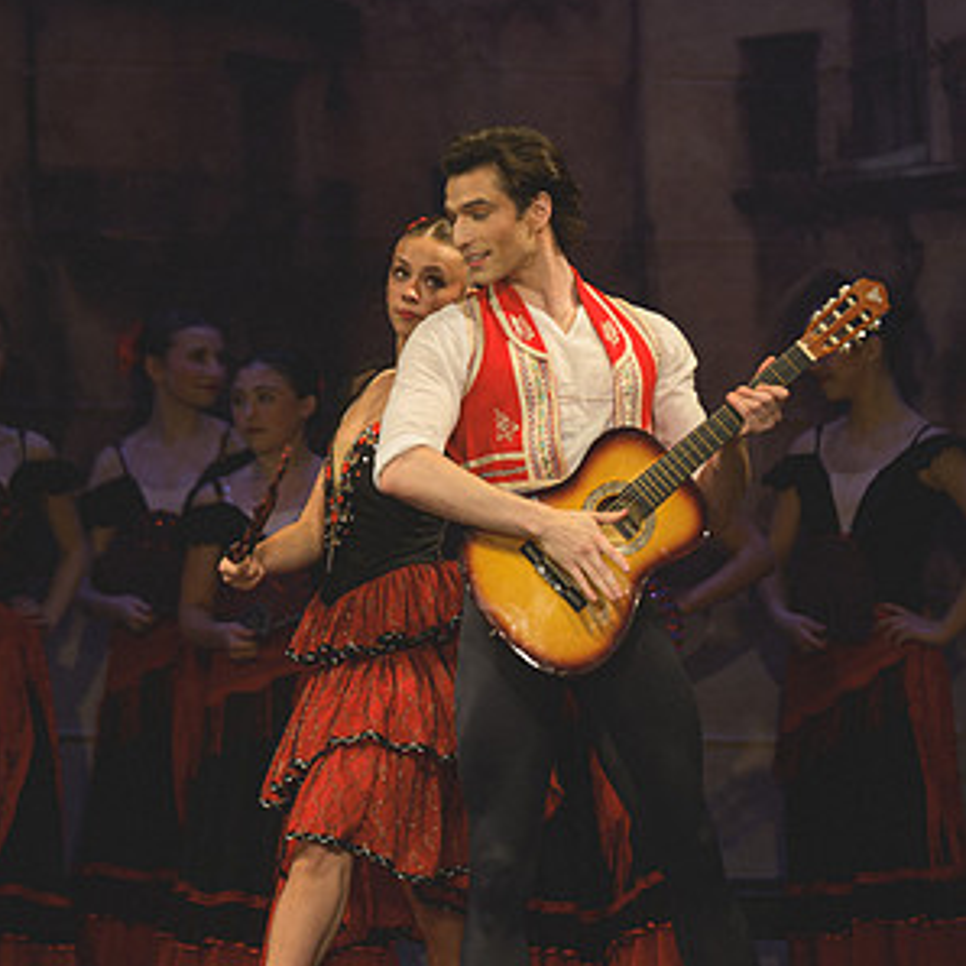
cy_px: 411
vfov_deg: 3.3
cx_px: 616
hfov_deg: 3.3
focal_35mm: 530
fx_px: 16733
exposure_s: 1/400
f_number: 2.8
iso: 800
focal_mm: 200
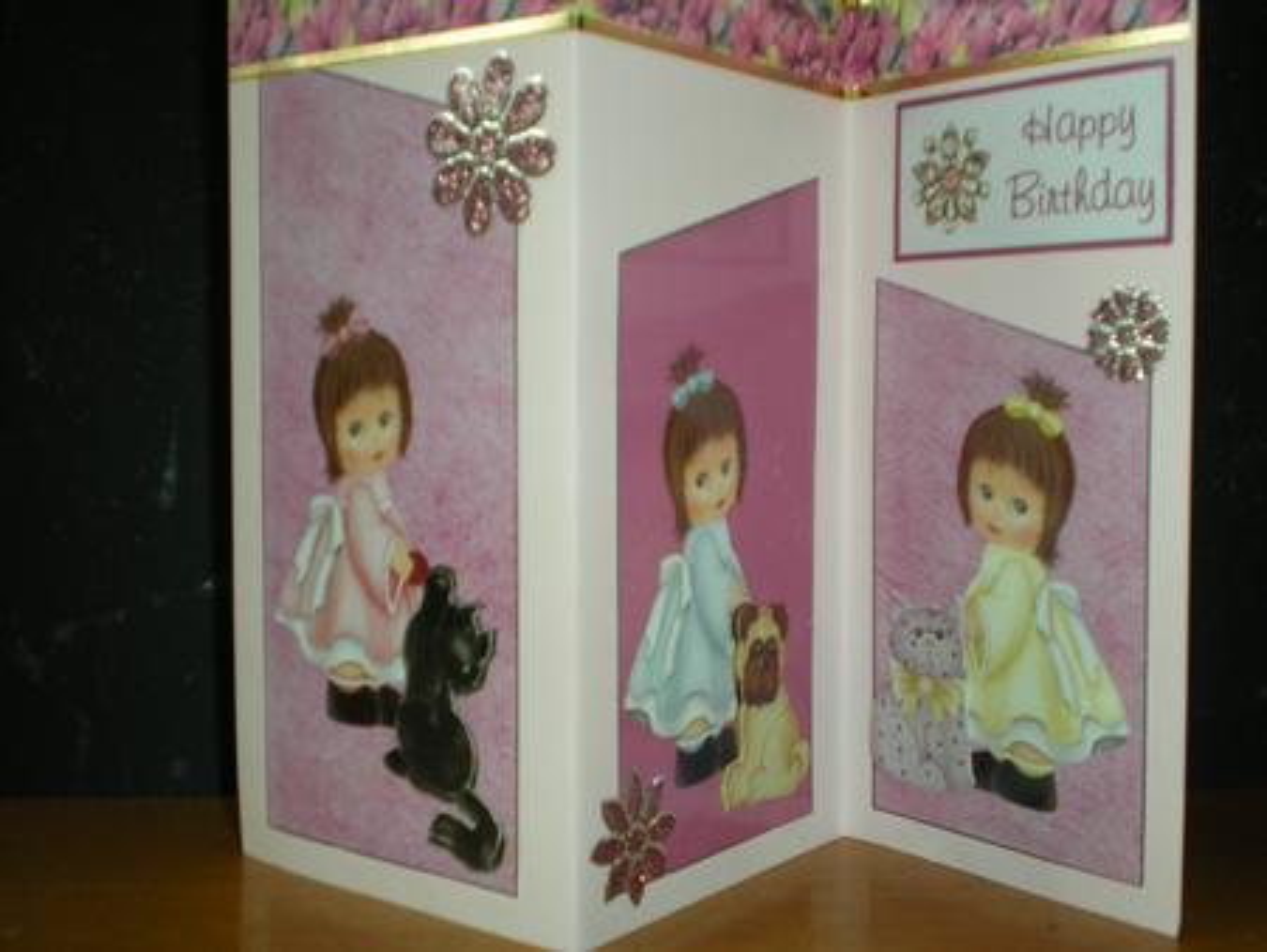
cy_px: 476
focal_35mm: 44
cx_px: 634
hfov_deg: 42.9
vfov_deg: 32.9
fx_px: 1611
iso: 64
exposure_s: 1/30
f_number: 3.5
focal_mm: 7.4
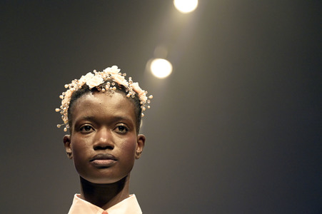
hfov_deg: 10.3
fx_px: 1788
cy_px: 107
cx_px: 161
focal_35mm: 200
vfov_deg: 6.9
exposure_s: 1/640
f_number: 5.6
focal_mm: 200
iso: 8000
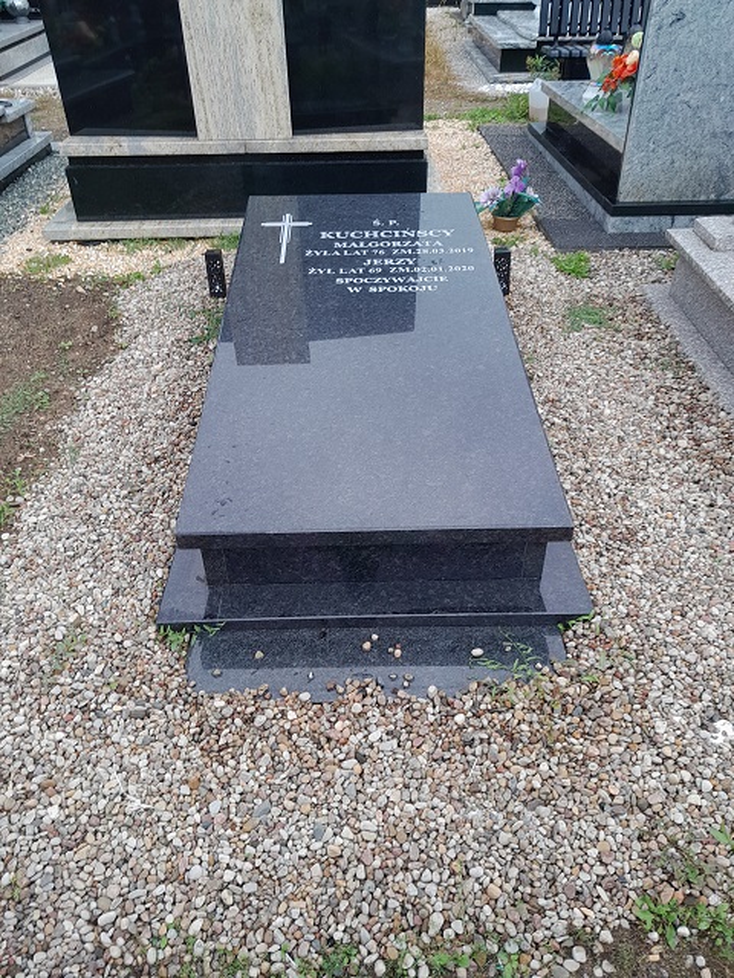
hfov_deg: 51.4
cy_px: 489
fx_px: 763
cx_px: 367
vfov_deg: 65.3
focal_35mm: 27
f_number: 1.8
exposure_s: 1/112
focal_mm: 4
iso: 40
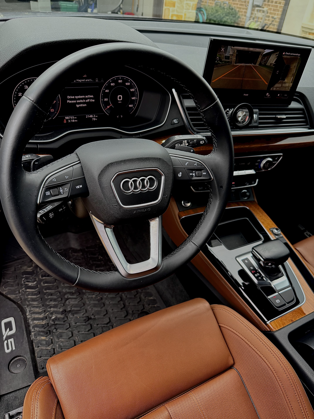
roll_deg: -7.9
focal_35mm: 24
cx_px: 157
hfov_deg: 56.8
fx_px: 290
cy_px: 210
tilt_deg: -37.3
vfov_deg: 71.6
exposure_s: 1/80
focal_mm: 6.76
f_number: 1.78
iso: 160
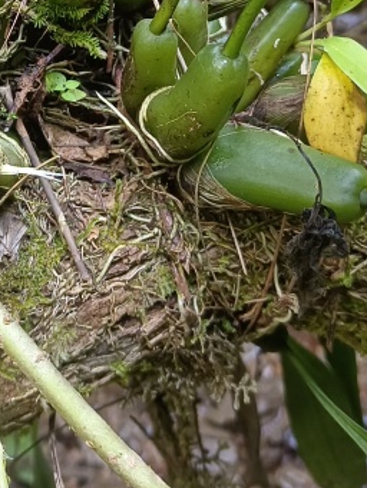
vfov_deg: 26.1
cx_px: 24
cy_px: 47
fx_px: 1017
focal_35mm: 72
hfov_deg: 20.0
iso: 1901
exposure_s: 1/33.3
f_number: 1.88
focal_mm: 5.59
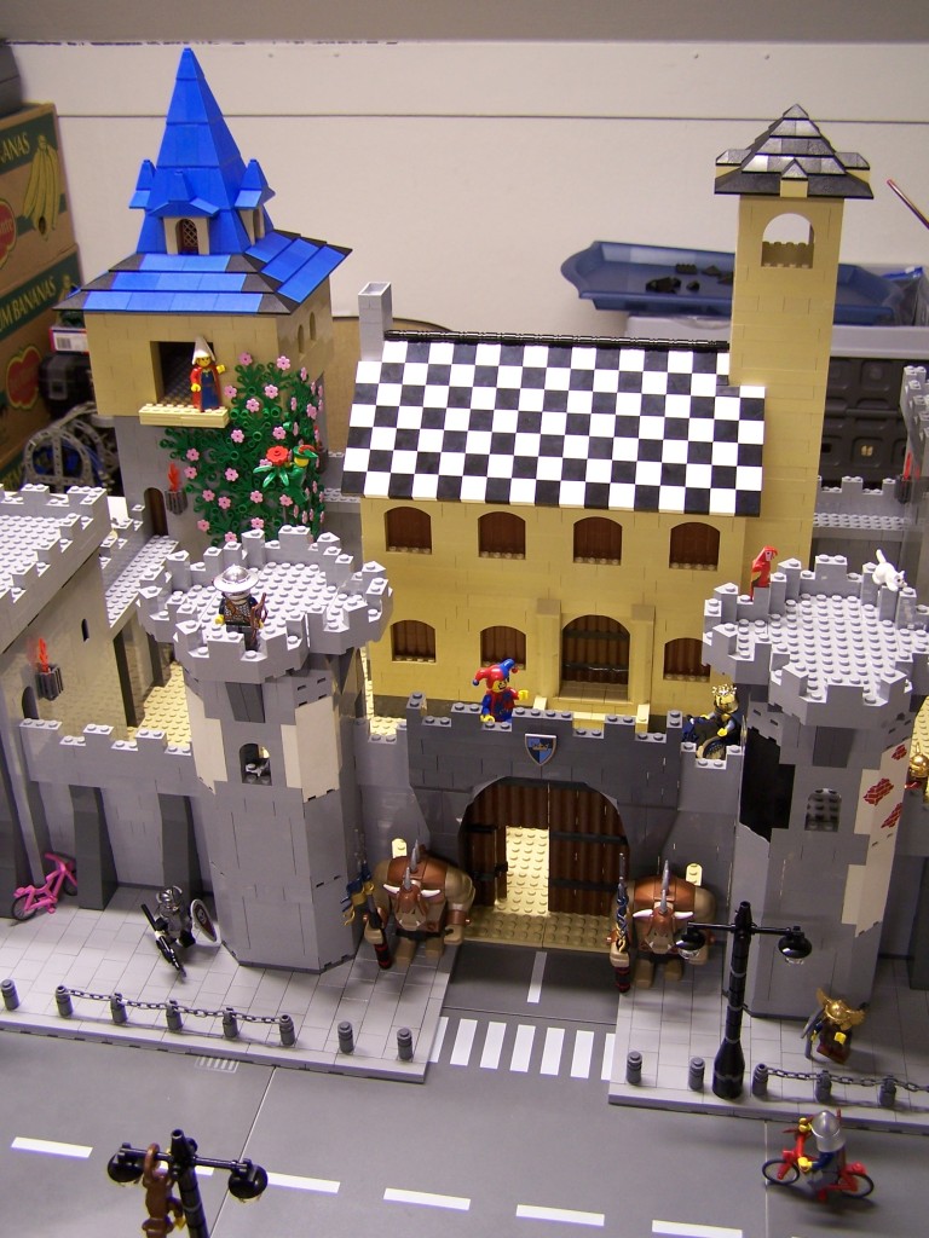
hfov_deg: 37.7
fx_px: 1360
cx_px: 464
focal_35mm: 38
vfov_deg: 49.0
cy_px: 619
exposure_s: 1/6
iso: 80
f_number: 2.8
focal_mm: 6.3
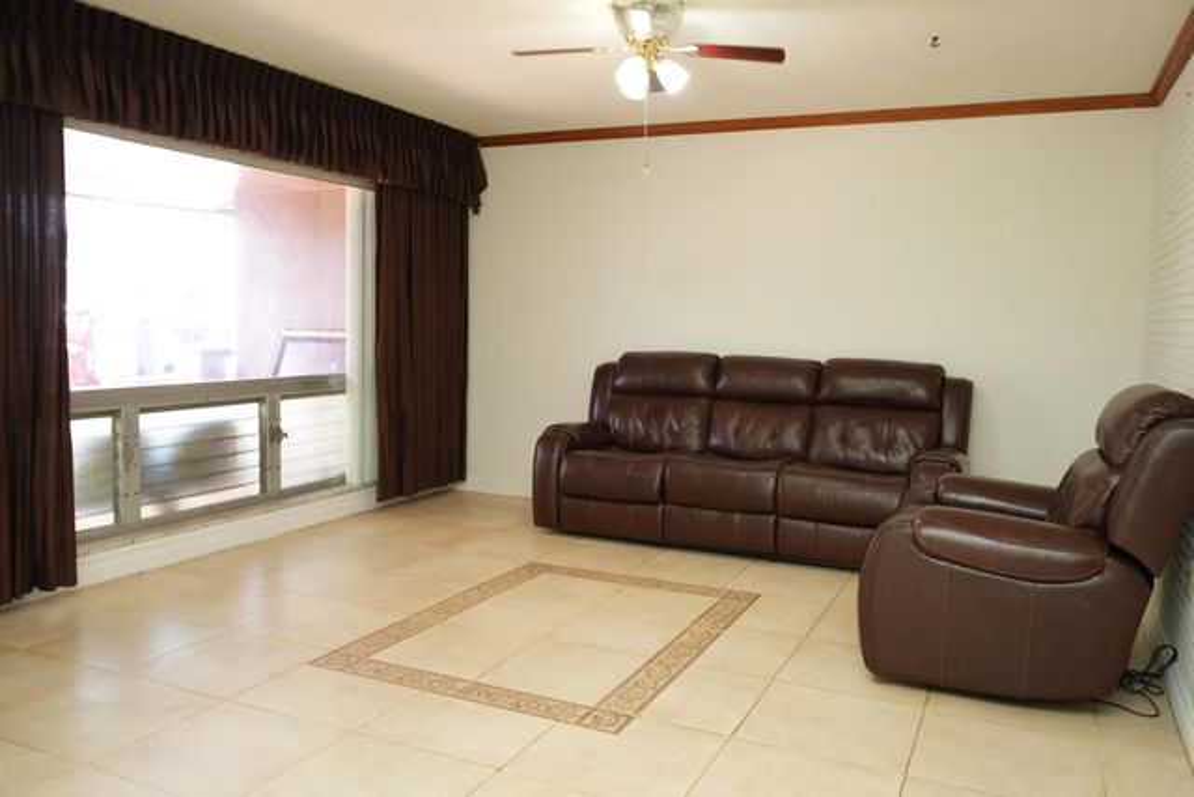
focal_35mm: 28
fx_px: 929
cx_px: 597
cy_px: 398
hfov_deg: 65.5
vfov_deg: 46.4
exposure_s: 1/160
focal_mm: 28
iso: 1250
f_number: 4
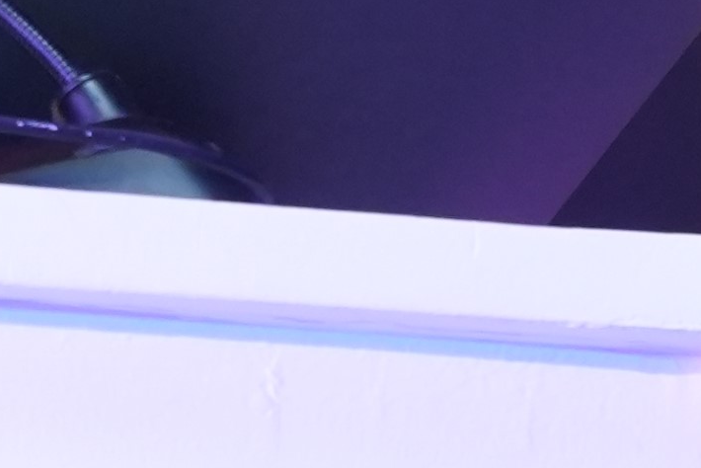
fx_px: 10480
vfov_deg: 2.6
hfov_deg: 3.8
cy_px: -219
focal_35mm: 538
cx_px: -705
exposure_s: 1/125
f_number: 5.6
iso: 1600
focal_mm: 61.1
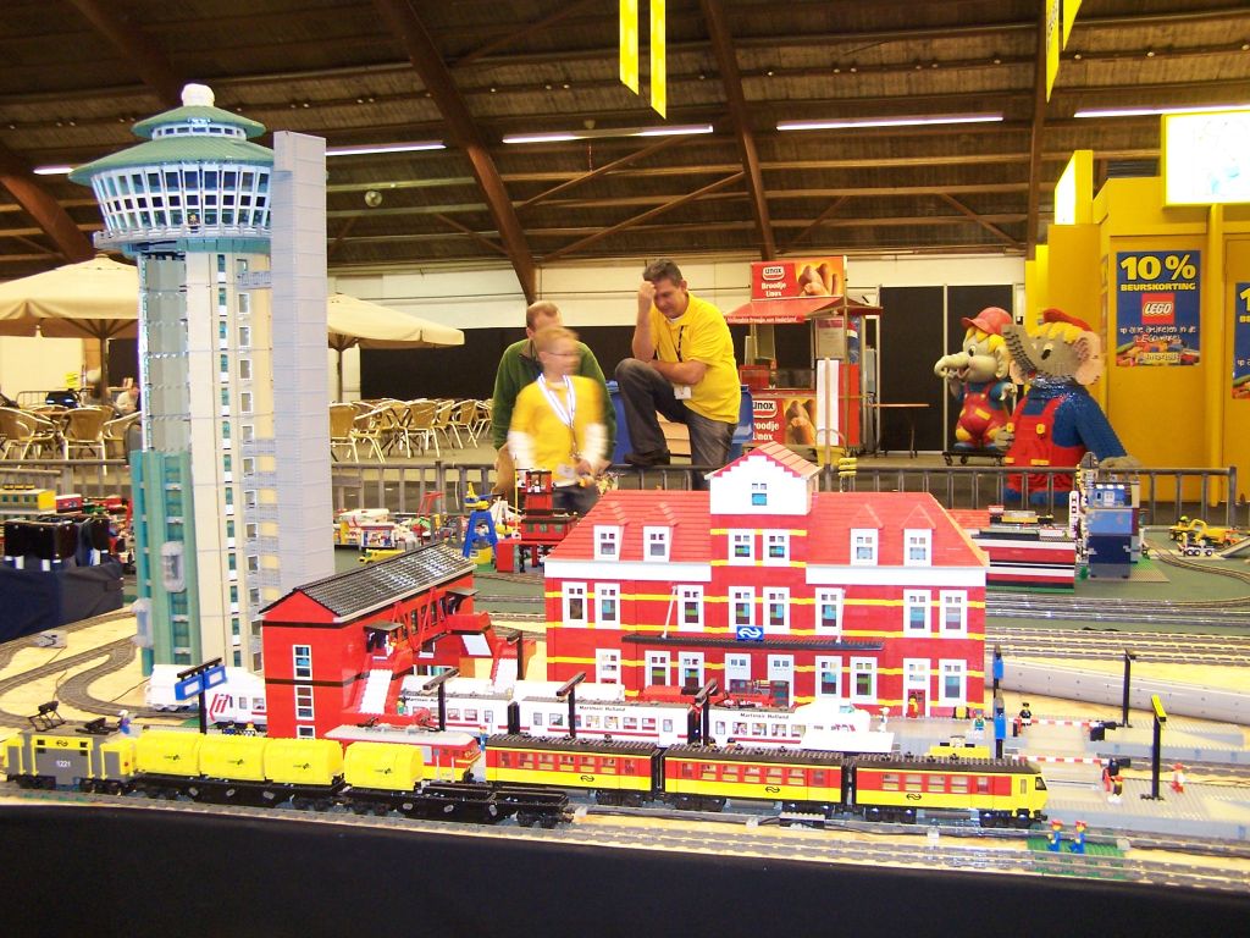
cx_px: 625
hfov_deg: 49.0
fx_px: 1372
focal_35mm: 38
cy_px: 469
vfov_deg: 37.7
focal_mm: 6.3
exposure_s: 1/6
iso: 140
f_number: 2.8
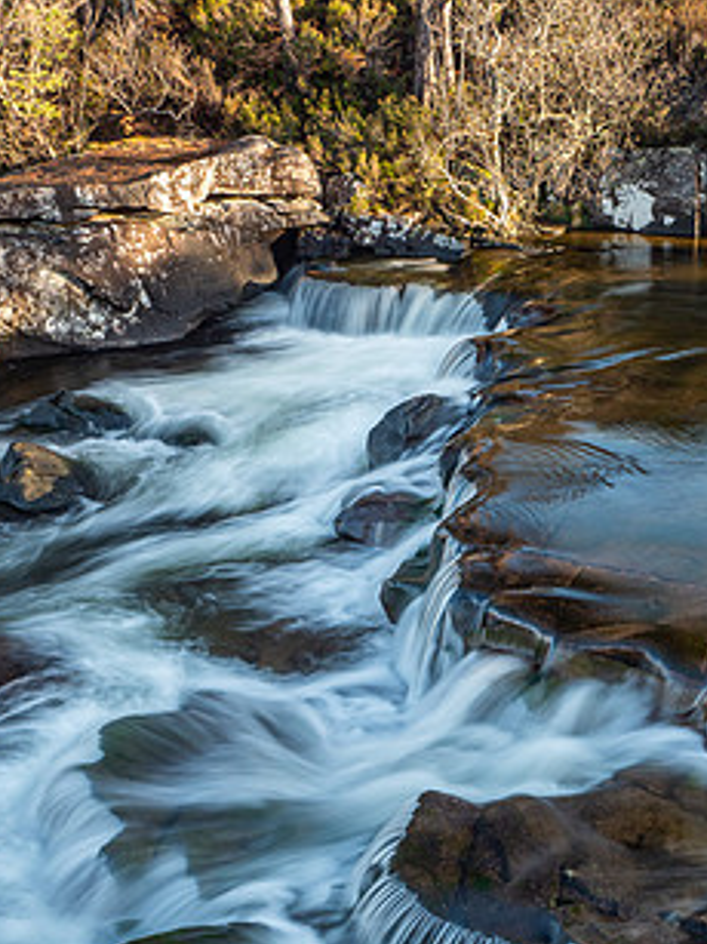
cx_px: 476
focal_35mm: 44
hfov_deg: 32.6
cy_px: 664
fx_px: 1199
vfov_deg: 42.1
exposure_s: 1/1.67
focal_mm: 15
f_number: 7.1
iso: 200
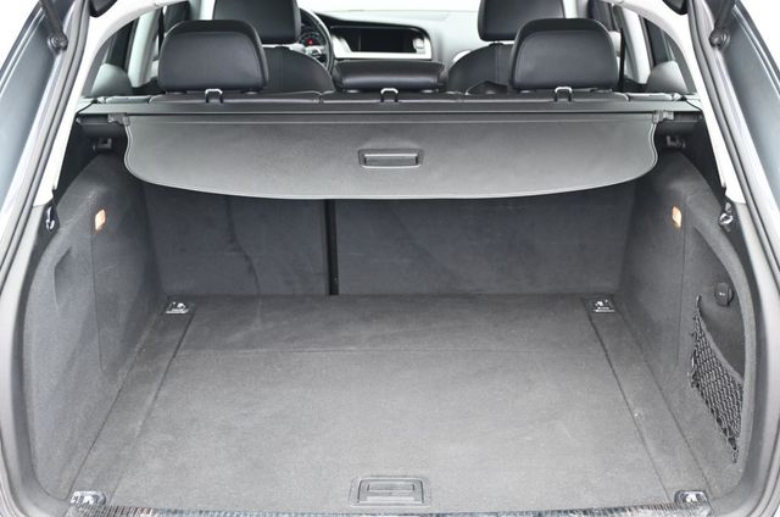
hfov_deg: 36.9
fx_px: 1168
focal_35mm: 54
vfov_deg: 25.0
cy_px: 258
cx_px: 390
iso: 640
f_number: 5.3
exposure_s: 1/125
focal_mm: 36
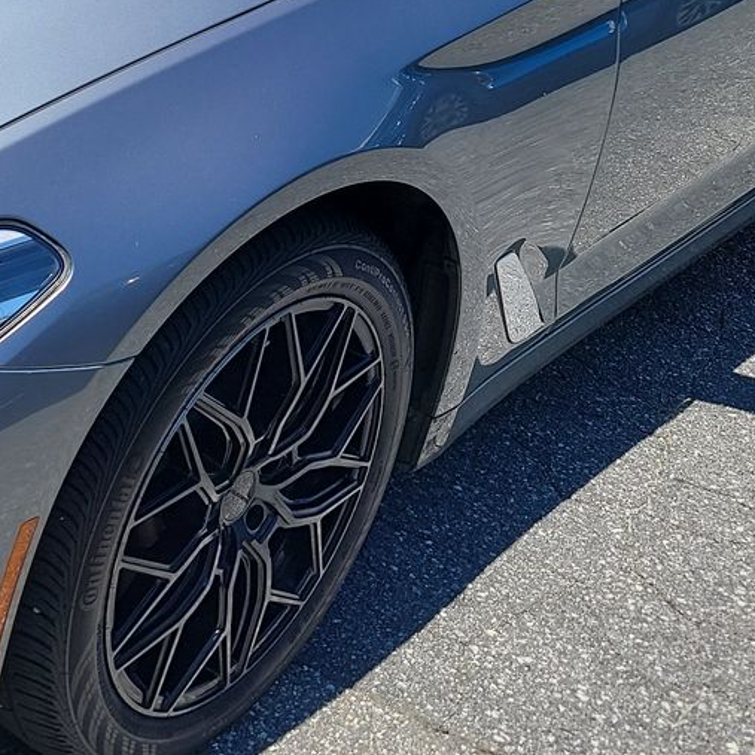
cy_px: 28
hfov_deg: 24.7
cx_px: 36
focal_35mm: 67
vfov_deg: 24.7
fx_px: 1653
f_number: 1.8
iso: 50
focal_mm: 6.7
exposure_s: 1/655
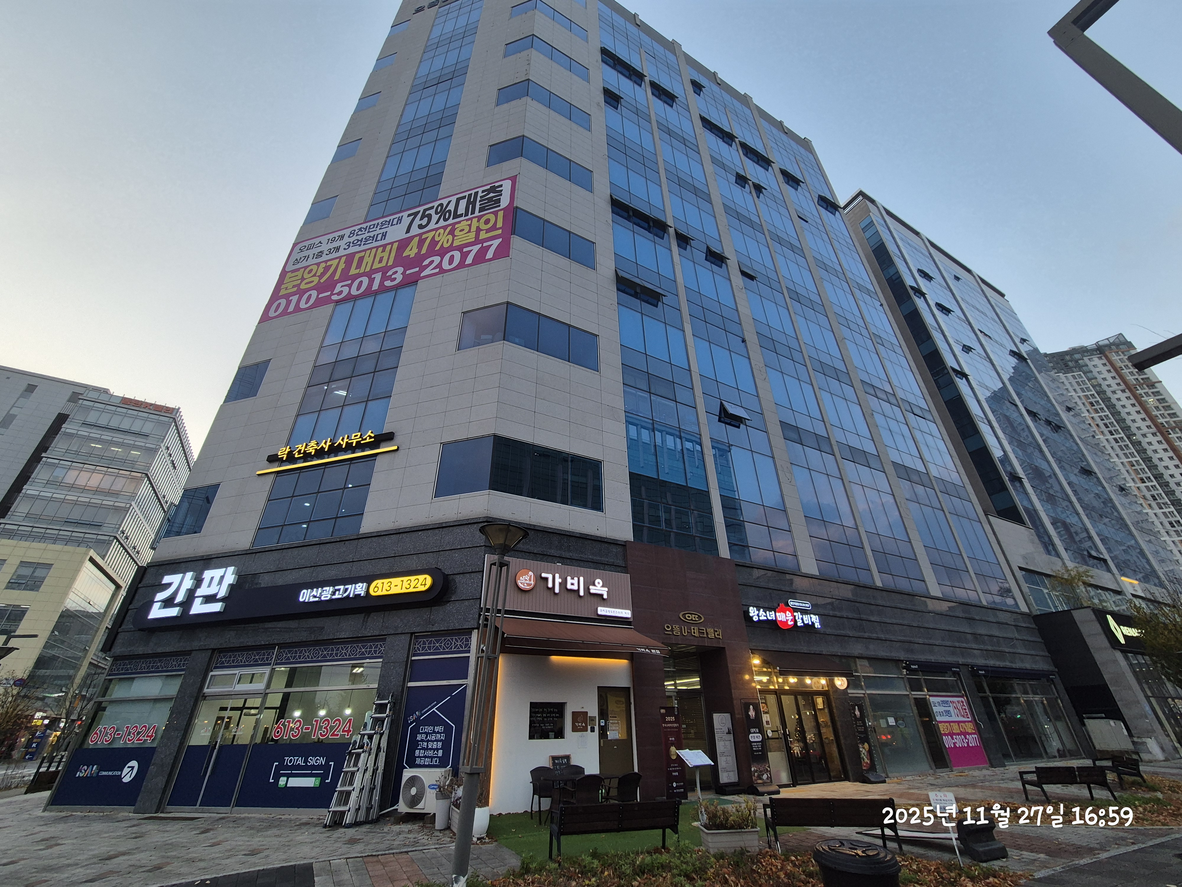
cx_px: 591
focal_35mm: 13
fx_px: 444
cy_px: 444
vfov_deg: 89.9
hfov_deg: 106.2
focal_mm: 2.2
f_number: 2.2
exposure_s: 1/129
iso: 50
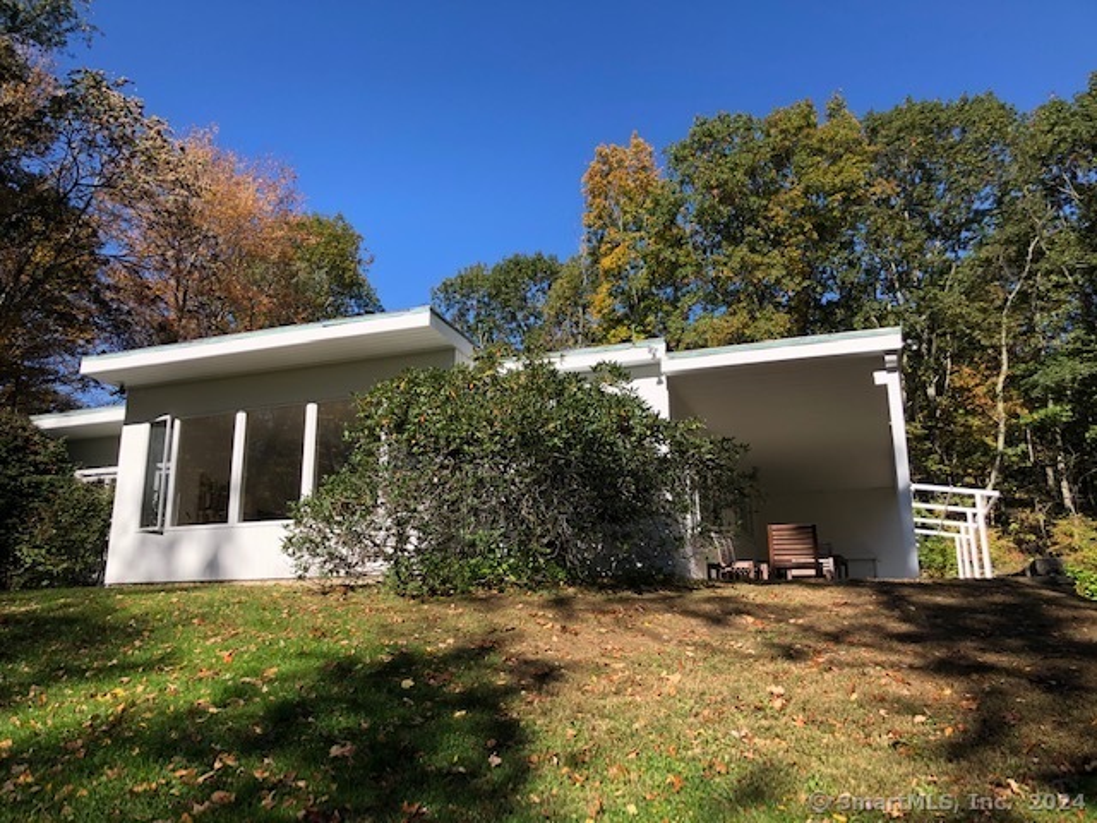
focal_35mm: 28
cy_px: 412
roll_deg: -0.7
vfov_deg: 49.7
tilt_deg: +13.1
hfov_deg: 63.4
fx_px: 887
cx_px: 548
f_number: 1.8
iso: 20
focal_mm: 3.99
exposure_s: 1/934
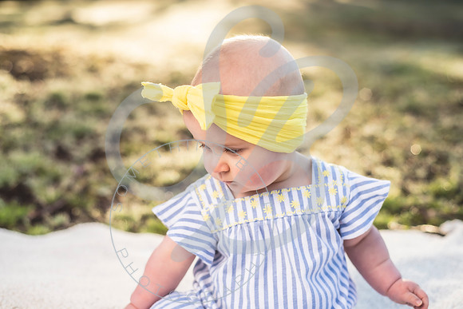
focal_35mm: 50
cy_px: 154
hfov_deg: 39.6
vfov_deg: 27.0
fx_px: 643
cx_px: 232
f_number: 2.8
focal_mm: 50
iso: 100
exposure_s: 1/320
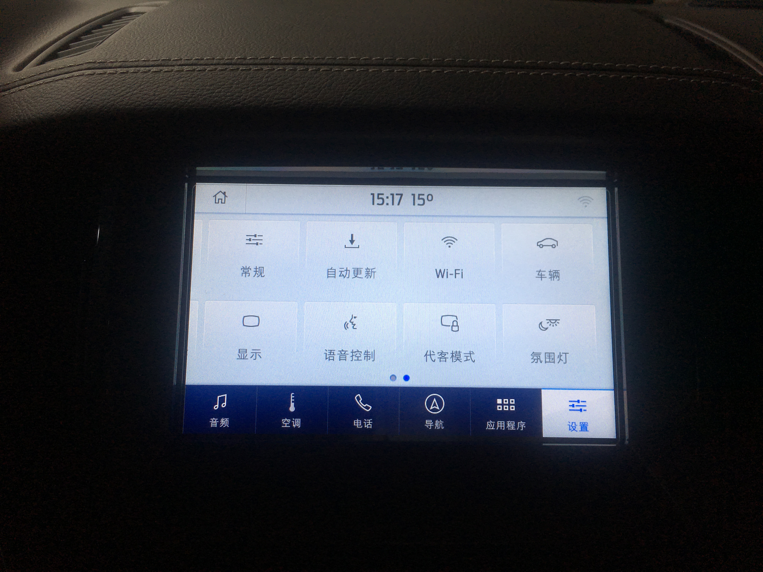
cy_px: 286
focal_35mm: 29
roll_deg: -0.7
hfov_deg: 61.7
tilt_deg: -26.0
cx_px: 382
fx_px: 639
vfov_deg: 48.2
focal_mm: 4.15
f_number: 2.2
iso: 25
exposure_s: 1/252
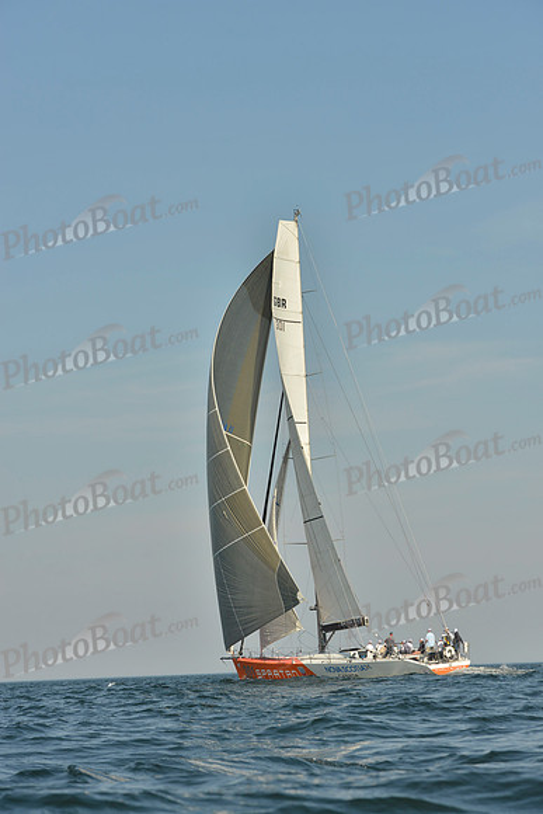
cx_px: 272
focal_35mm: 95
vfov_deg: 21.5
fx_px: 2148
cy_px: 407
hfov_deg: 14.4
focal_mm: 95
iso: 200
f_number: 9
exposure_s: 1/1000
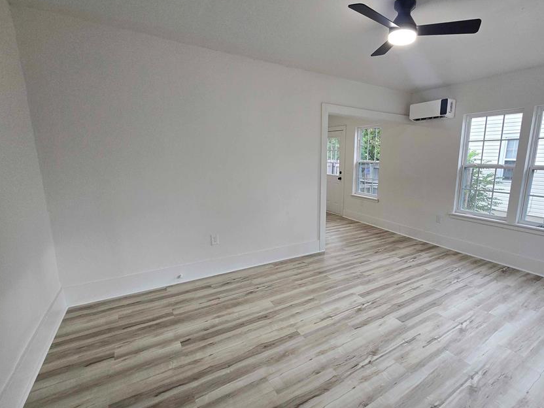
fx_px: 251
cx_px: 331
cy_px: 211
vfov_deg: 78.1
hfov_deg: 93.1
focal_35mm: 16
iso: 80
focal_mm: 2.2
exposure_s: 1/120
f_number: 2.2
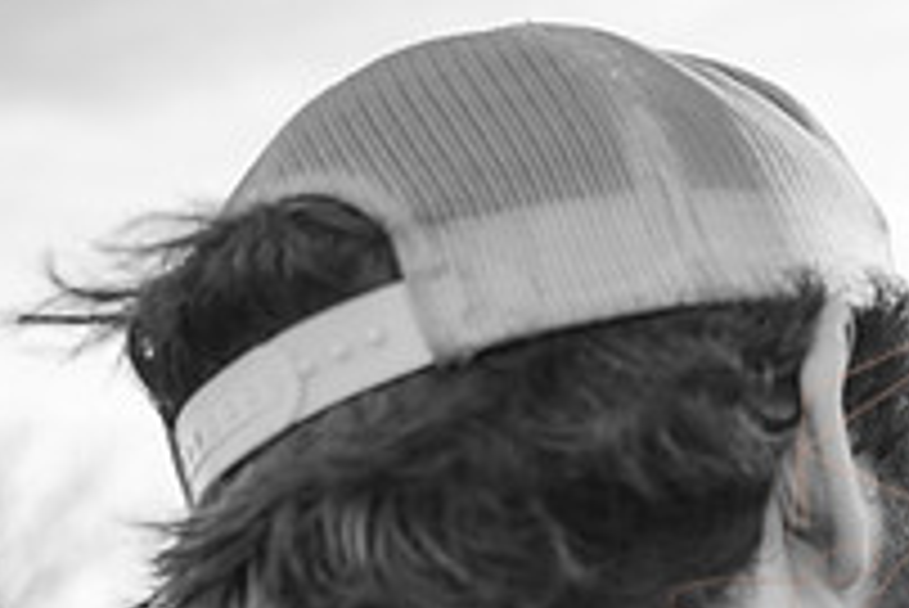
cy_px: 709
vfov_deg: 14.9
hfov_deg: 21.4
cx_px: 1062
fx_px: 2249
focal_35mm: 89
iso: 100
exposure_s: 1/200
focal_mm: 31
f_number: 2.8
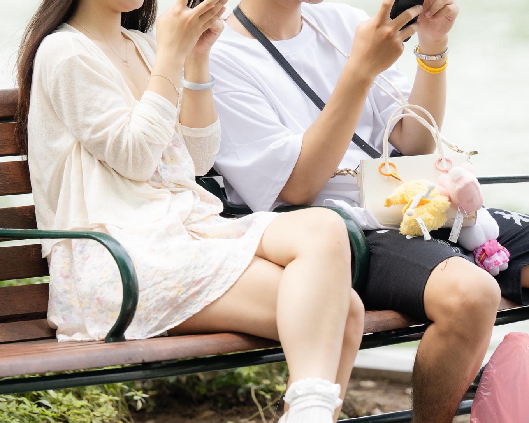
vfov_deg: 5.6
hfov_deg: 7.1
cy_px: 117
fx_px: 4290
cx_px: 239
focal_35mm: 274
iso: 320
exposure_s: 1/640
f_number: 3.5
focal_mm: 155
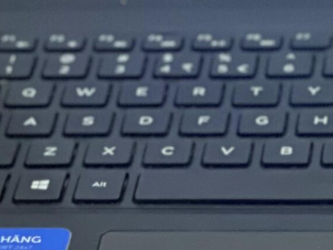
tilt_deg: -26.8
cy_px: -80
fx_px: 2771
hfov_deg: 6.9
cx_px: 266
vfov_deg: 5.1
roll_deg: +4.2
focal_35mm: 288
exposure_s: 1/14
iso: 1000
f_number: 2.2
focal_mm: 7.5
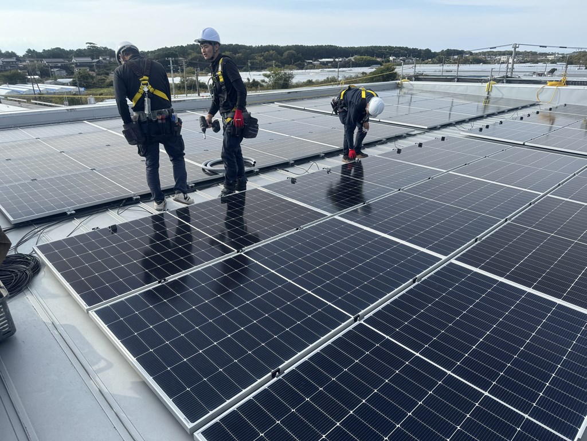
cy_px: 220
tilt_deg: -21.3
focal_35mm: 24
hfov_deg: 71.6
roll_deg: +1.1
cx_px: 294
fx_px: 407
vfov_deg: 56.8
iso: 80
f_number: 1.78
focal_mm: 6.86
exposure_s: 1/2252
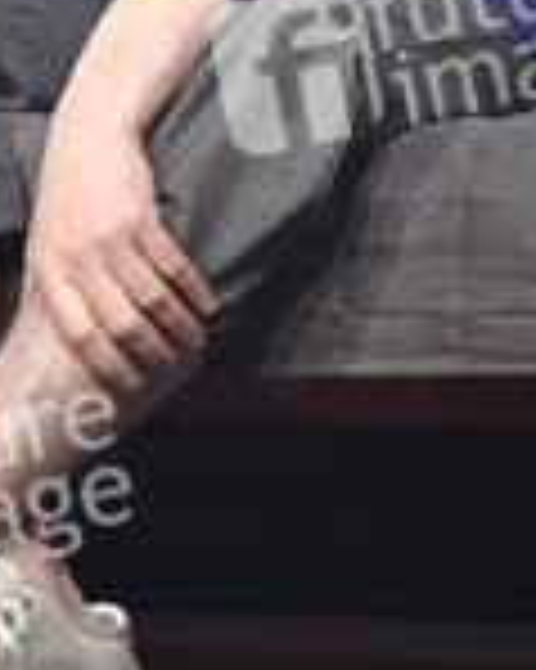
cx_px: 32
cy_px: -175
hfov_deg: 3.1
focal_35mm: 492
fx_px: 9766
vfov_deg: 3.9
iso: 800
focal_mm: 195
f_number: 2.8
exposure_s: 1/400
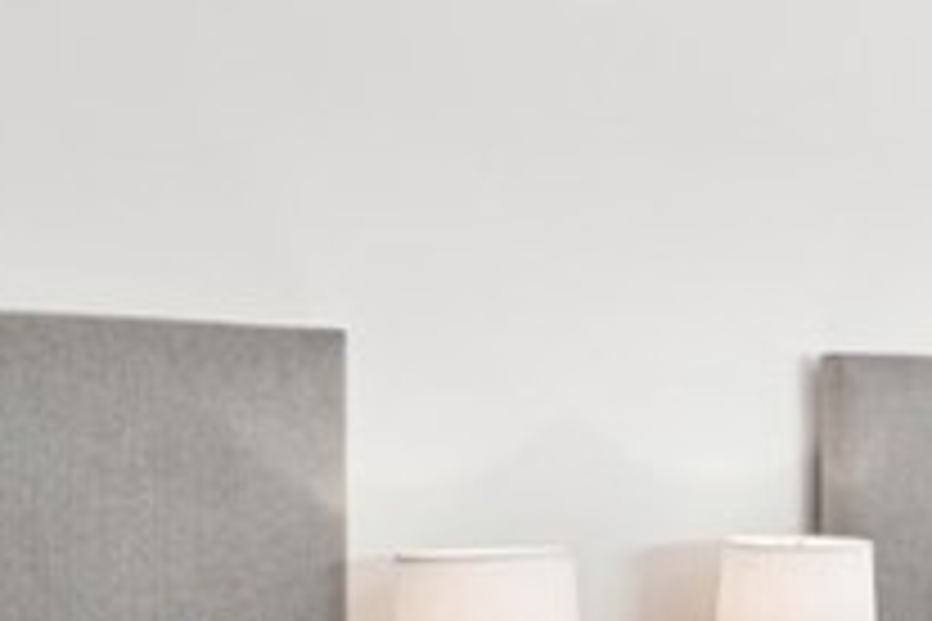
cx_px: 1481
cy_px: 454
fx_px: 2045
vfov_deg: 17.2
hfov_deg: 20.9
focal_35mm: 79
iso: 200
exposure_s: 1/25
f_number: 9
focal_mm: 16
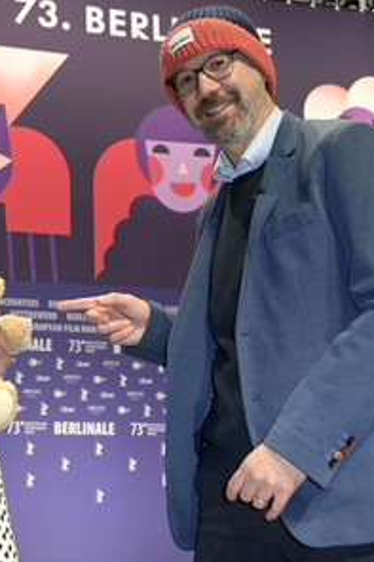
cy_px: 281
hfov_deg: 21.1
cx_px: 100
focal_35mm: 64
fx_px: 998
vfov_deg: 31.4
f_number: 5.6
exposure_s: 1/100
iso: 2000
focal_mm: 42
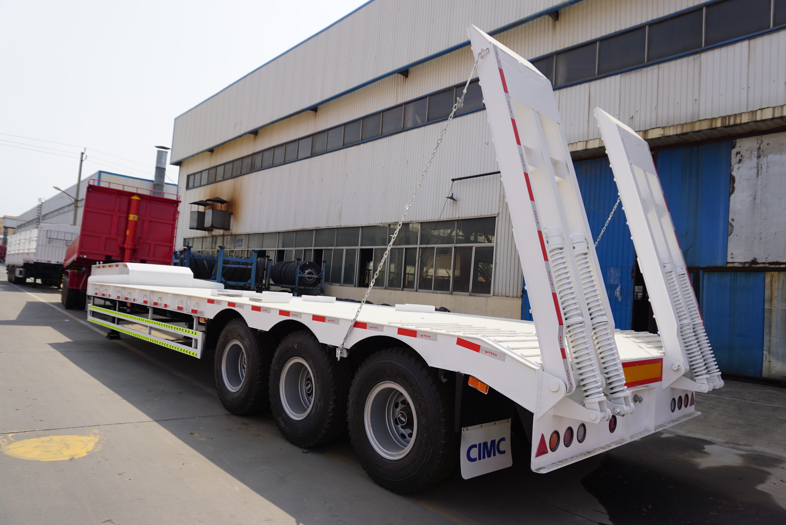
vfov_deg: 53.2
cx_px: 393
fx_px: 524
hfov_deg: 73.7
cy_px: 262
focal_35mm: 24
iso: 100
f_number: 5
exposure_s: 1/500
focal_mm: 16
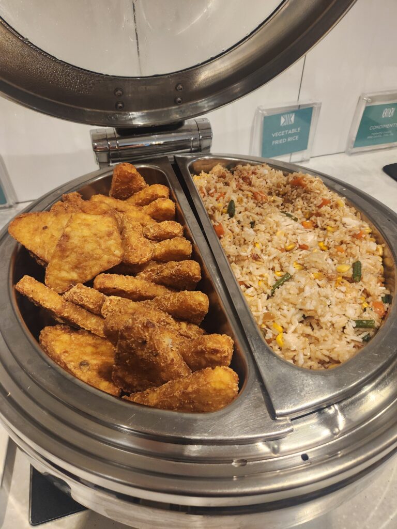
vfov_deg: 73.9
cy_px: 264
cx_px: 198
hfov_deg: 58.9
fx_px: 352
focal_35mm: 23
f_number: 1.8
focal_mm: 5.4
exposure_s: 1/100
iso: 200
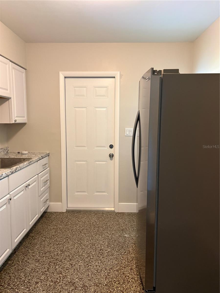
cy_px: 146
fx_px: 220
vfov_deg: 67.3
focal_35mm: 26
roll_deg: -1.3
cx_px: 110
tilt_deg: -3.6
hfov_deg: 53.1
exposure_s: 1/60
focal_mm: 5.96
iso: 500
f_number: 1.6
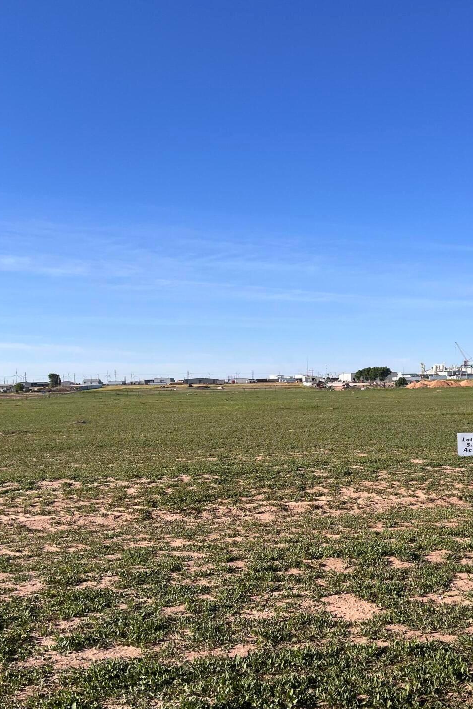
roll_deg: +2.9
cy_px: 434
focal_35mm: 38
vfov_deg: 50.3
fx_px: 749
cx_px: 361
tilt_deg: -2.1
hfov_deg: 34.3
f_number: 1.5
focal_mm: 5.7
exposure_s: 1/4274
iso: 50
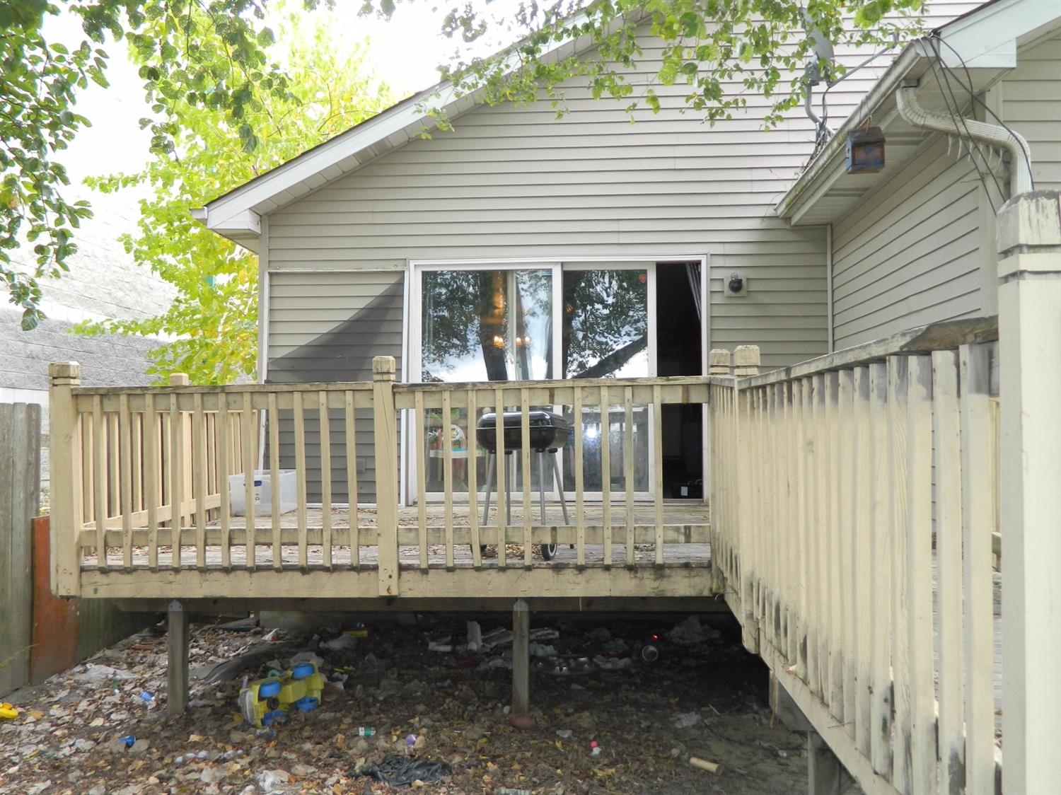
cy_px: 398
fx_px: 950
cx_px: 530
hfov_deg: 58.4
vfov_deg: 45.4
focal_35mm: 31
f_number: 3.2
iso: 100
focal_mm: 5.6
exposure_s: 1/30
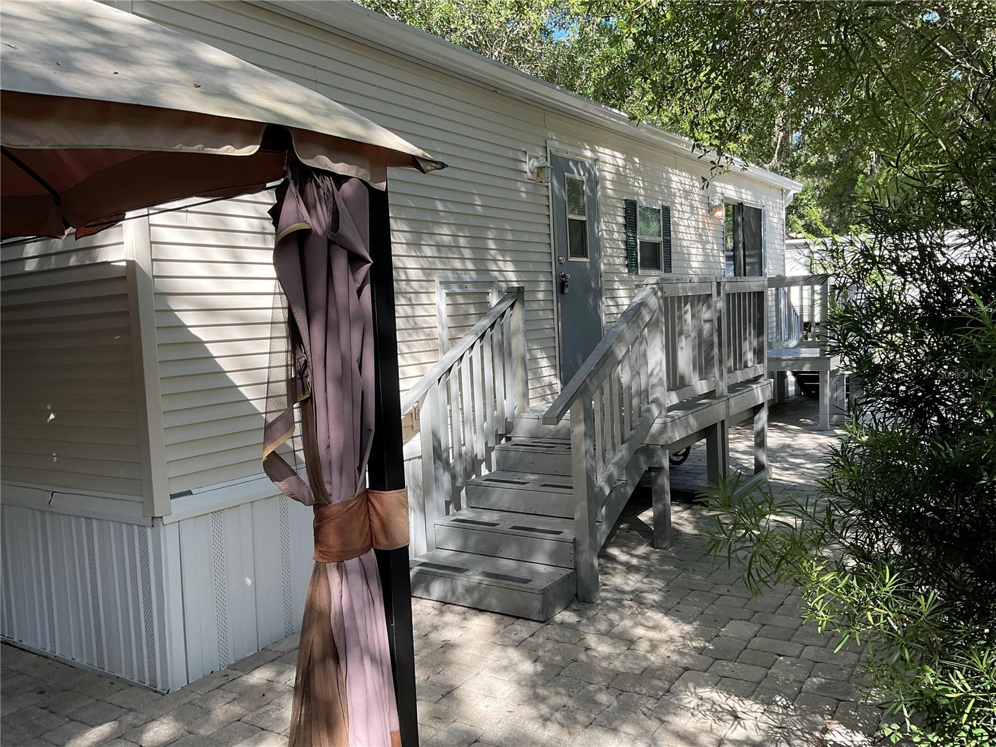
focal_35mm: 29
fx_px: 834
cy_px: 374
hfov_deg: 61.7
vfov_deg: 48.2
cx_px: 498
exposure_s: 1/333
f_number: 1.8
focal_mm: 3
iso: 16
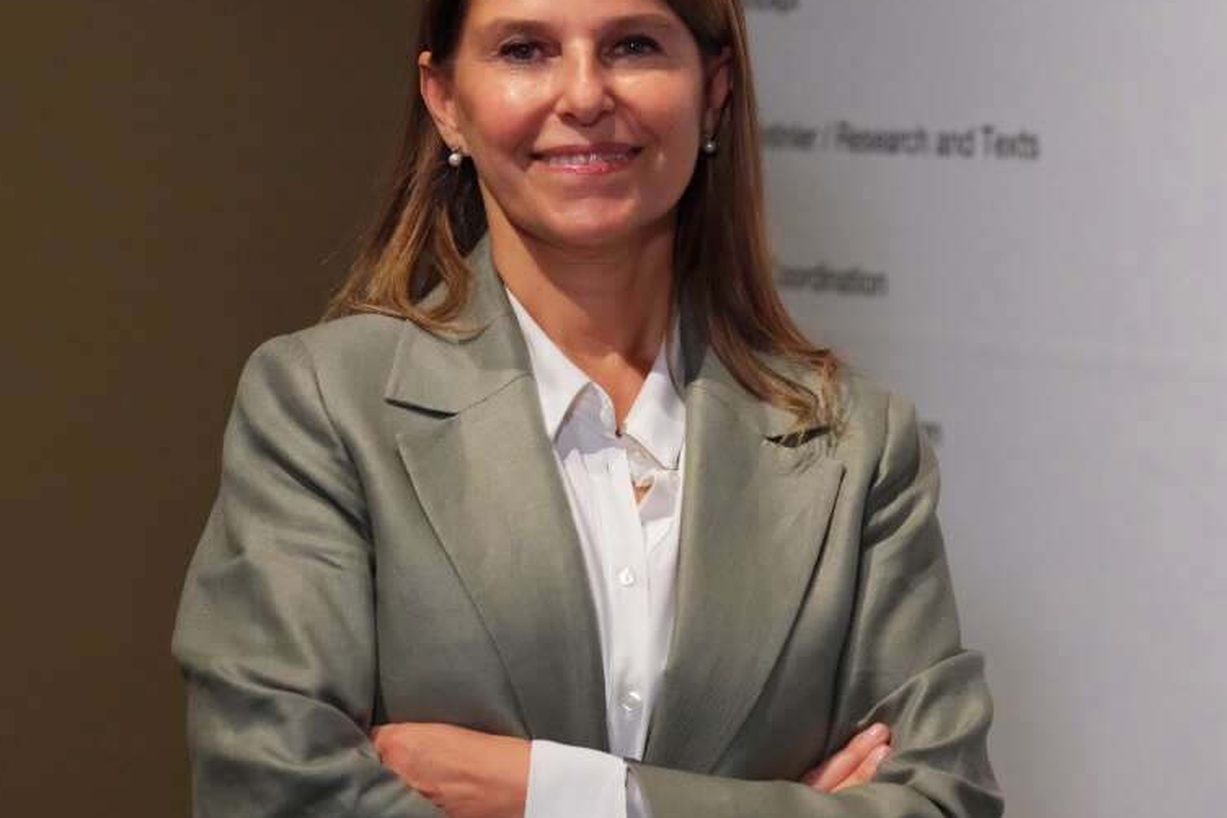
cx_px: 406
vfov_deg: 9.6
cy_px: 334
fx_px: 4873
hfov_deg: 14.3
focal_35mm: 143
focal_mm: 56
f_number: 2.5
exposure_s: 1/500
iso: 3200
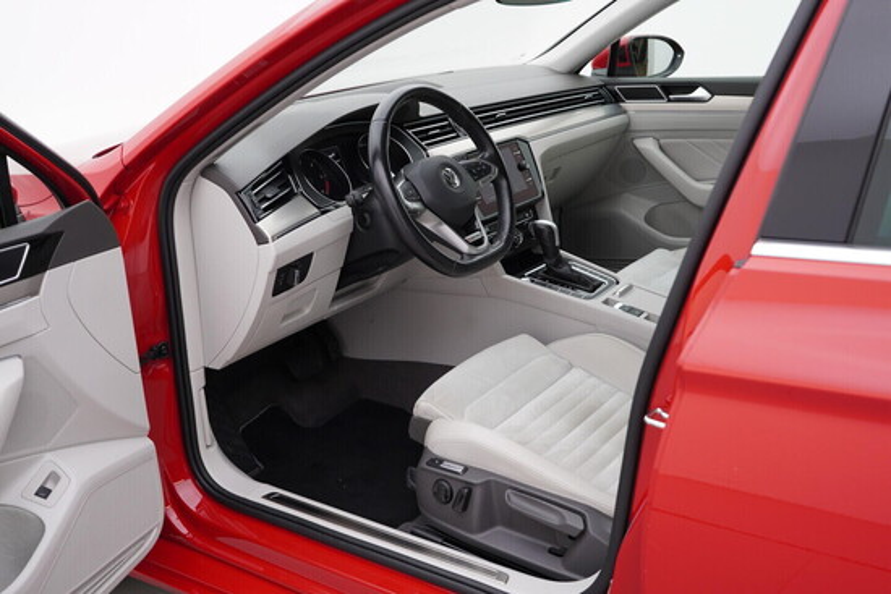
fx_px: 891
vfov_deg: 36.9
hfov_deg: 53.1
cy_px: 297
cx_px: 446
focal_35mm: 36
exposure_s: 1/50
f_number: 3.2
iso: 125
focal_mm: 24
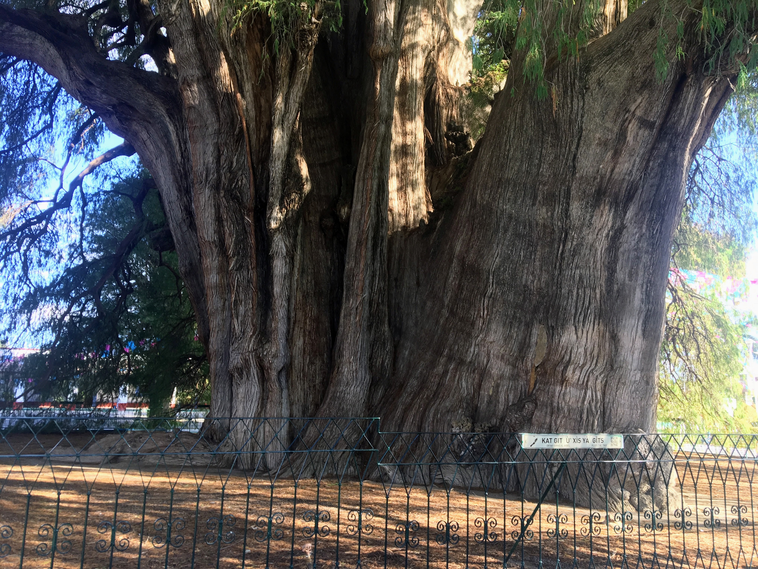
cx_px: 379
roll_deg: -1.2
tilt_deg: +11.2
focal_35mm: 29
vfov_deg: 48.2
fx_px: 635
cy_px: 284
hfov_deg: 61.7
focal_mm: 4.15
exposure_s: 1/60
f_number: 2.2
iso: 25
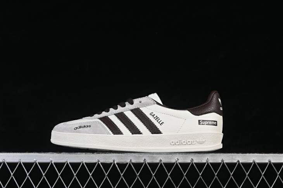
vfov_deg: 18.2
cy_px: 94
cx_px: 142
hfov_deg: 27.0
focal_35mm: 75
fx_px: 589
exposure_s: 1/80
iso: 160
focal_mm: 50
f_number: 8
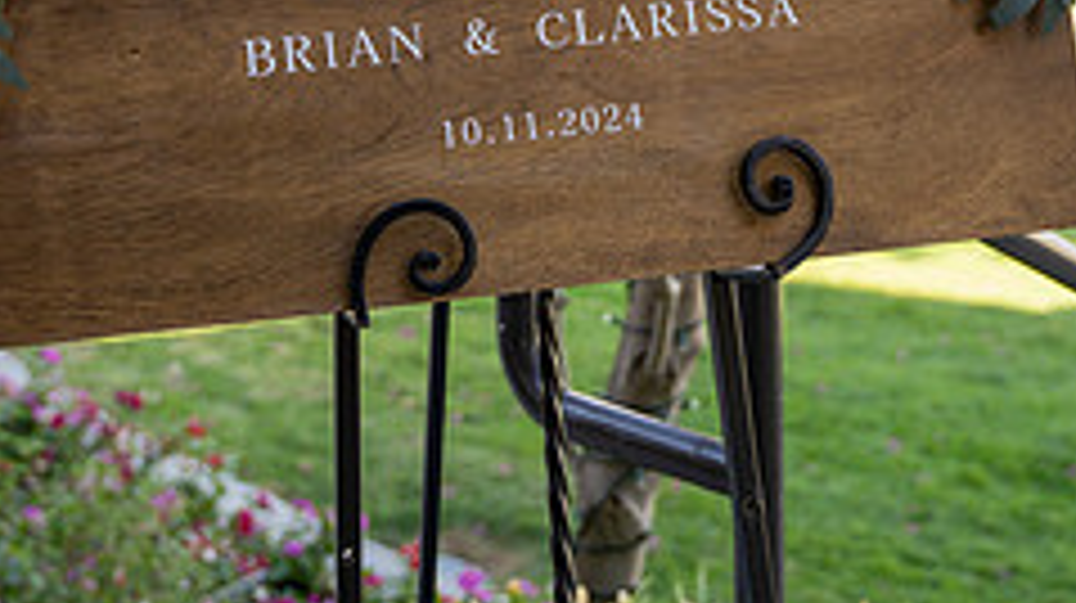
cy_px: -178
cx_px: 617
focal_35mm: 82
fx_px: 2338
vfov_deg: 14.1
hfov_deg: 25.9
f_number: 2.8
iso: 80
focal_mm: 32.2
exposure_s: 1/250
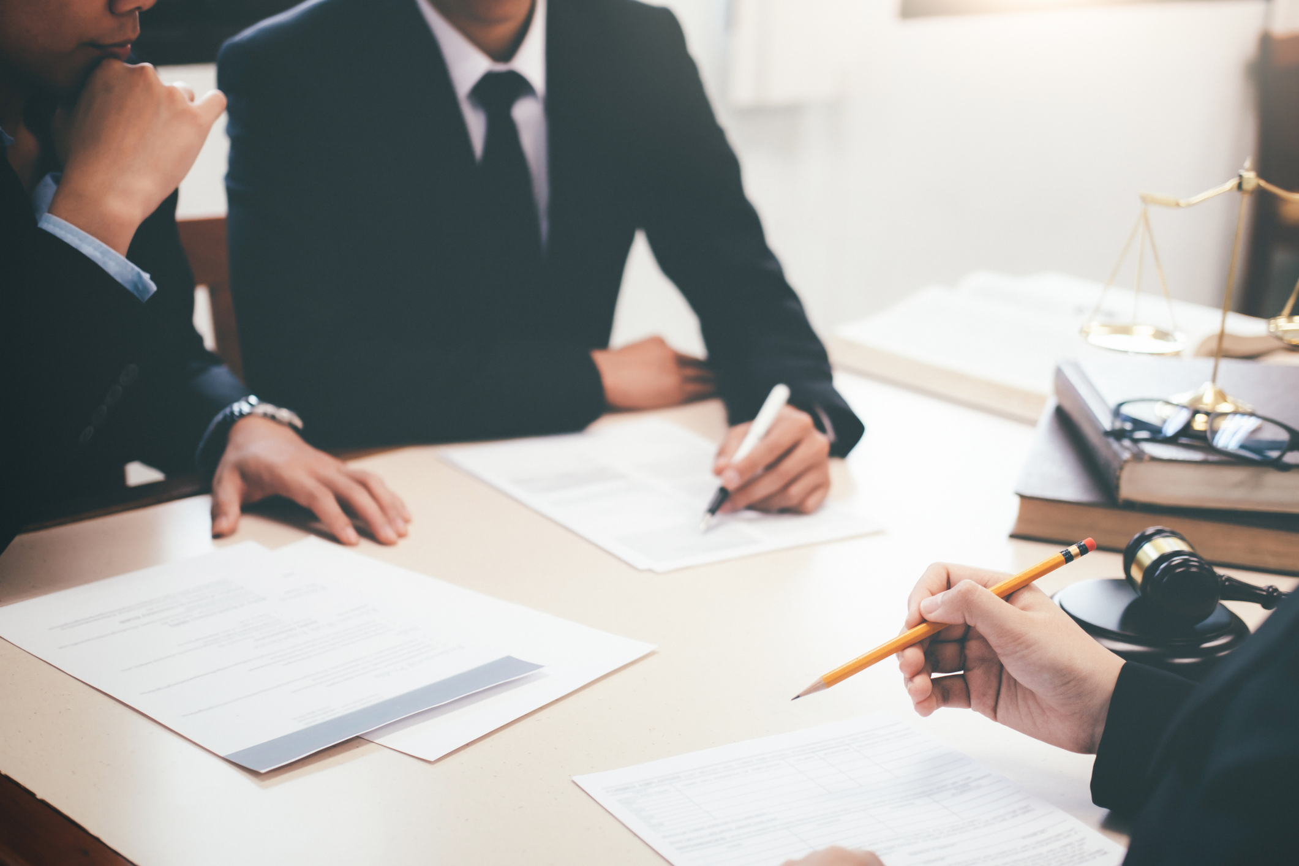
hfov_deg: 37.5
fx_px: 1912
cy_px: 433
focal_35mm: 53
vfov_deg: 25.5
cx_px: 650
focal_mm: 35
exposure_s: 1/125
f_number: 2
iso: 250
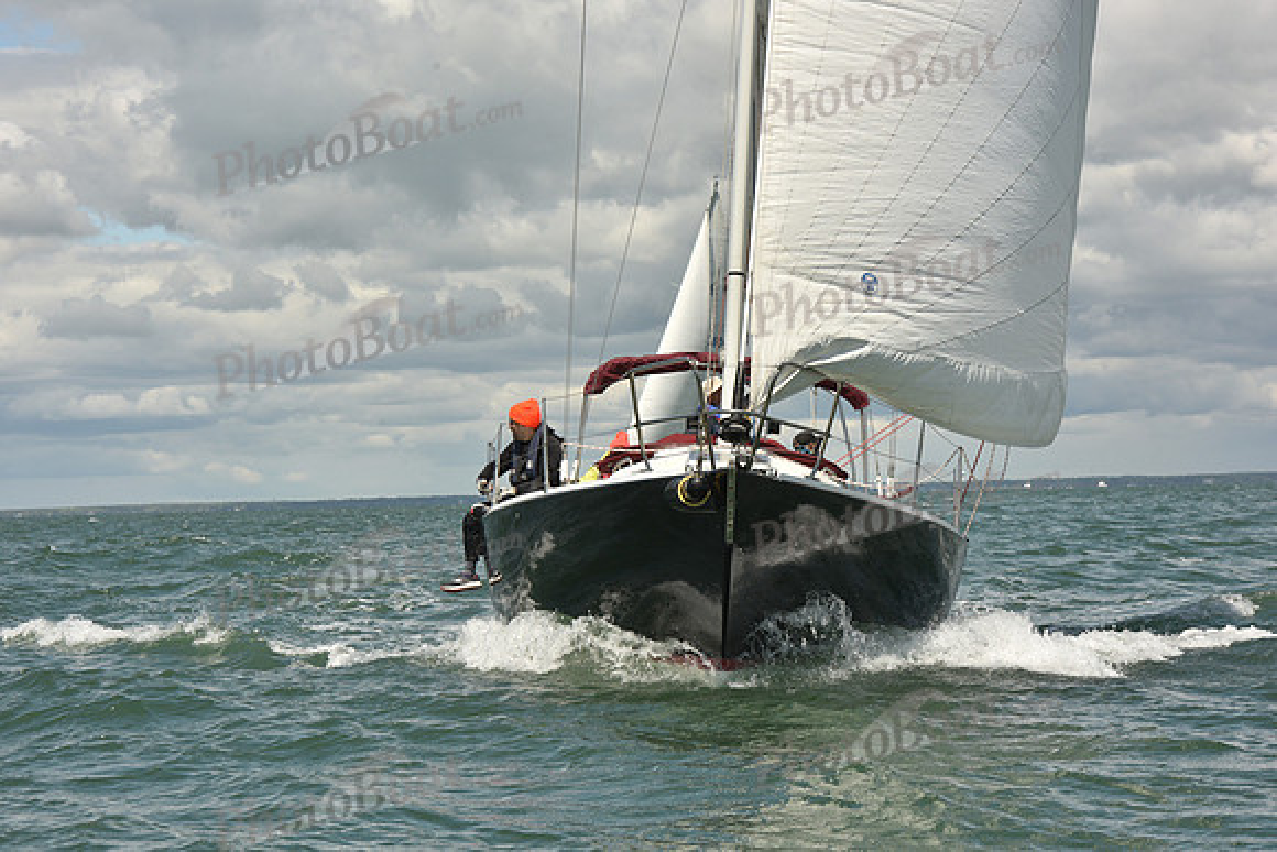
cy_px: 426
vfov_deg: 13.0
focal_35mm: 105
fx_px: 3725
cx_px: 638
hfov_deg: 19.5
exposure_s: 1/800
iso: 320
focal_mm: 105
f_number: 13
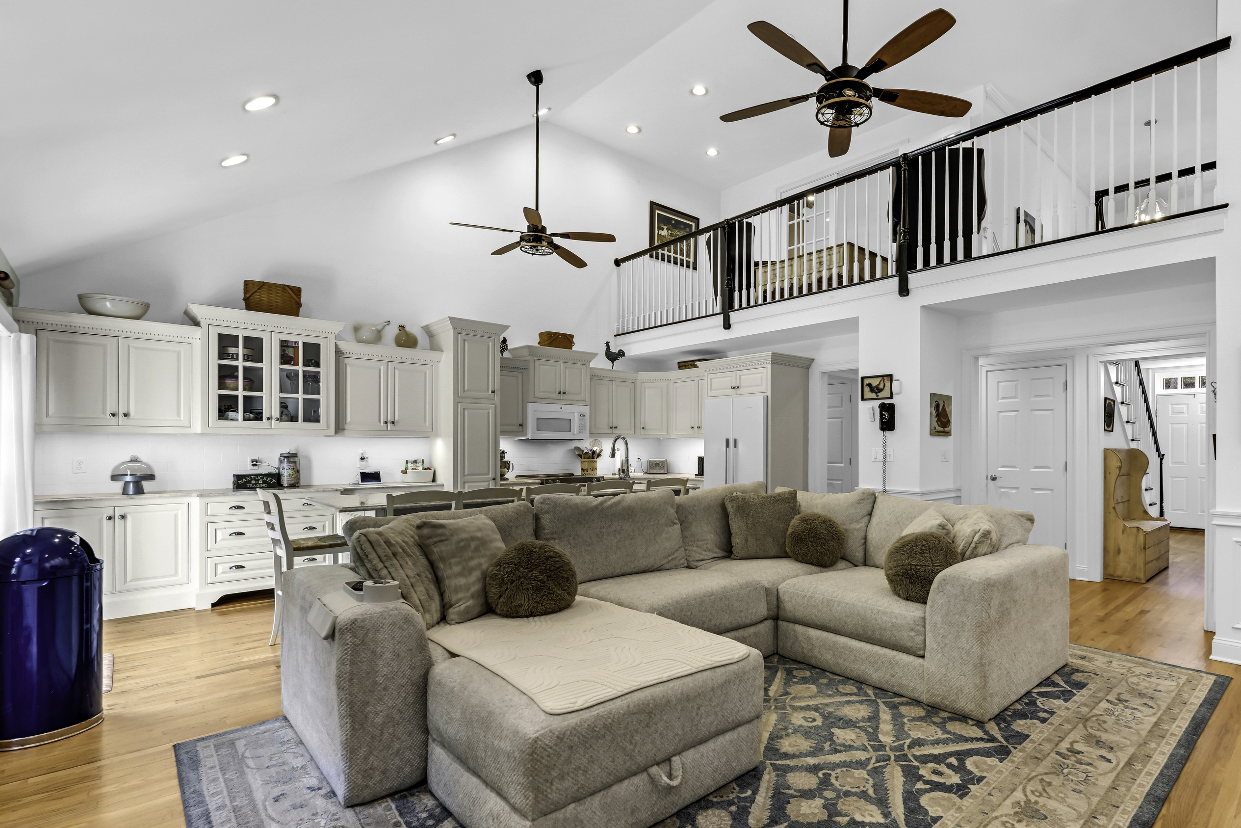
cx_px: 720
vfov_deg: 70.4
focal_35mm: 17
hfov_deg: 92.5
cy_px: 424
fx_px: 586
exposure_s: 1/320
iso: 250
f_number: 8
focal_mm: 14
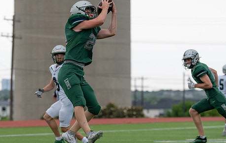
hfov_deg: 9.1
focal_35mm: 230
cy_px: 123
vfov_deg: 5.8
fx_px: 1421
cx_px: 75
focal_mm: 111
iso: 800
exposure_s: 1/1250
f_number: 2.8
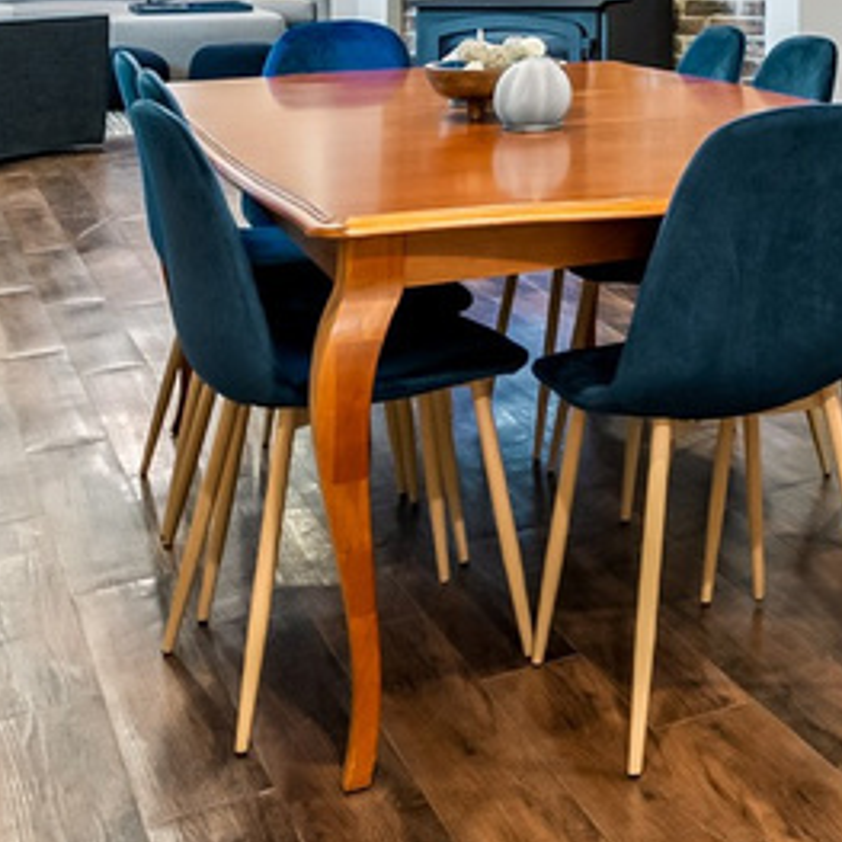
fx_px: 853
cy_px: 272
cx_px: 221
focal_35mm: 31
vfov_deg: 51.4
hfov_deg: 50.6
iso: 640
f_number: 11
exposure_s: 1/1.25
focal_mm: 16
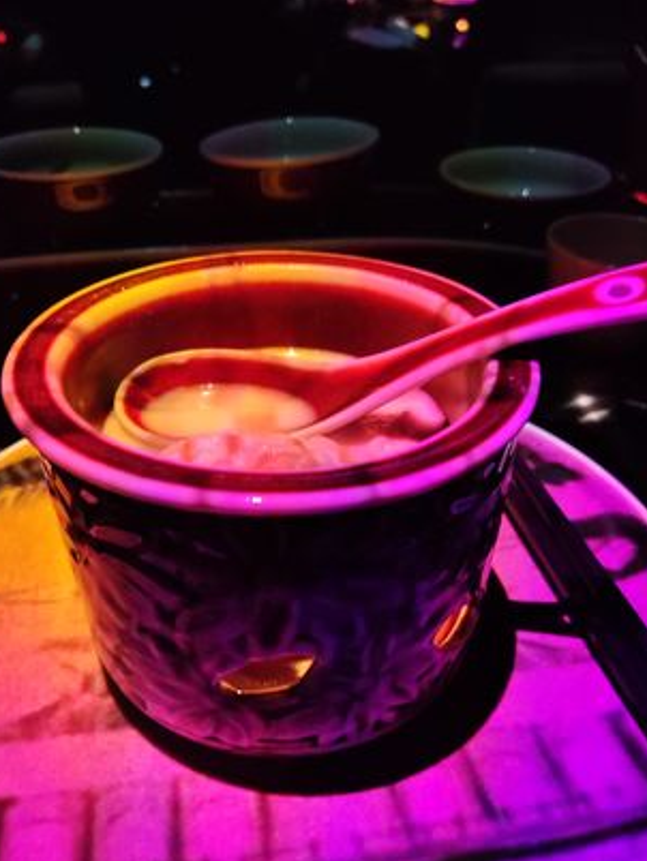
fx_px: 722
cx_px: 311
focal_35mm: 29
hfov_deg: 48.3
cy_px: 482
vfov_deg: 61.4
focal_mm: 4.71
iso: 814
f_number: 1.79
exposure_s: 1/33
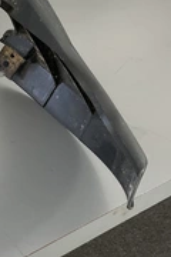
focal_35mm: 67
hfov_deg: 20.0
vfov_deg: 29.8
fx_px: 477
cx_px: 23
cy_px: 77
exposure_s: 1/60
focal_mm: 3
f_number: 1.8
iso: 200
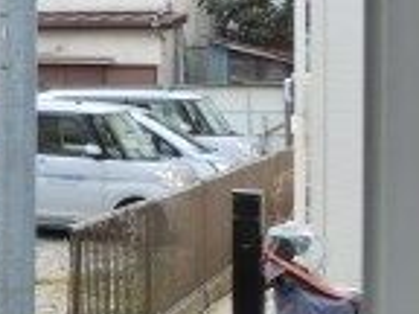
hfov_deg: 15.0
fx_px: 1295
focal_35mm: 107
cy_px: 44
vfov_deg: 13.7
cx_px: -416
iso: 80
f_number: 3
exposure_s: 1/320
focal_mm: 4.24
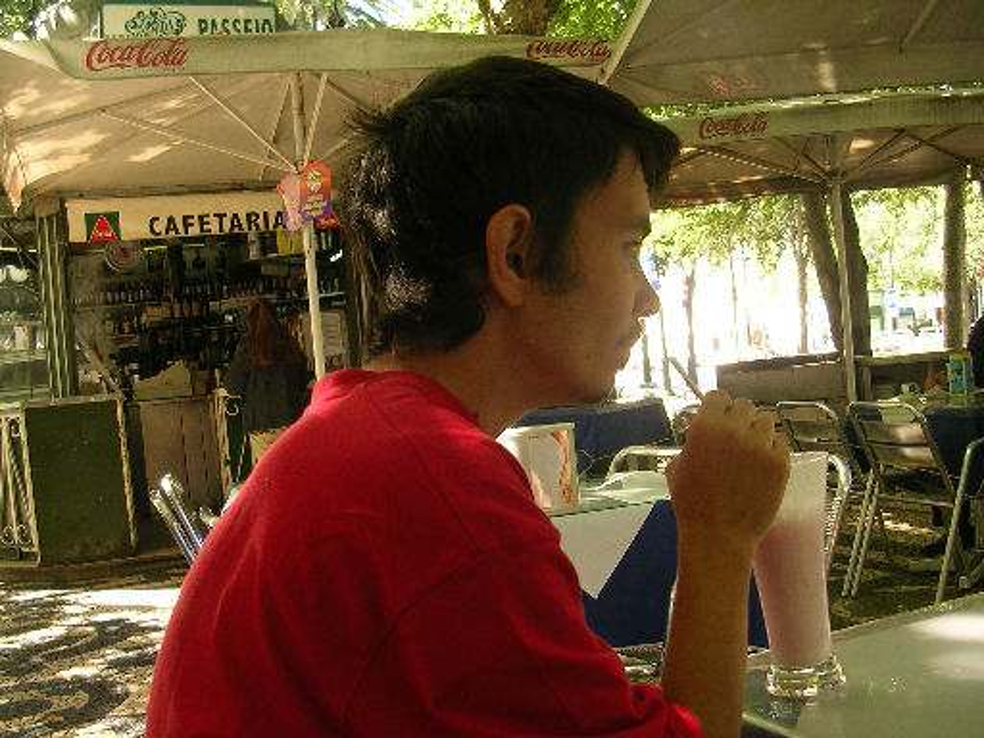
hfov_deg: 49.0
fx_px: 1080
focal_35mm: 38
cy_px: 369
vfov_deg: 37.7
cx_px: 492
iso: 50
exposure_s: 1/49.3
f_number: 2.8
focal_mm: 5.8
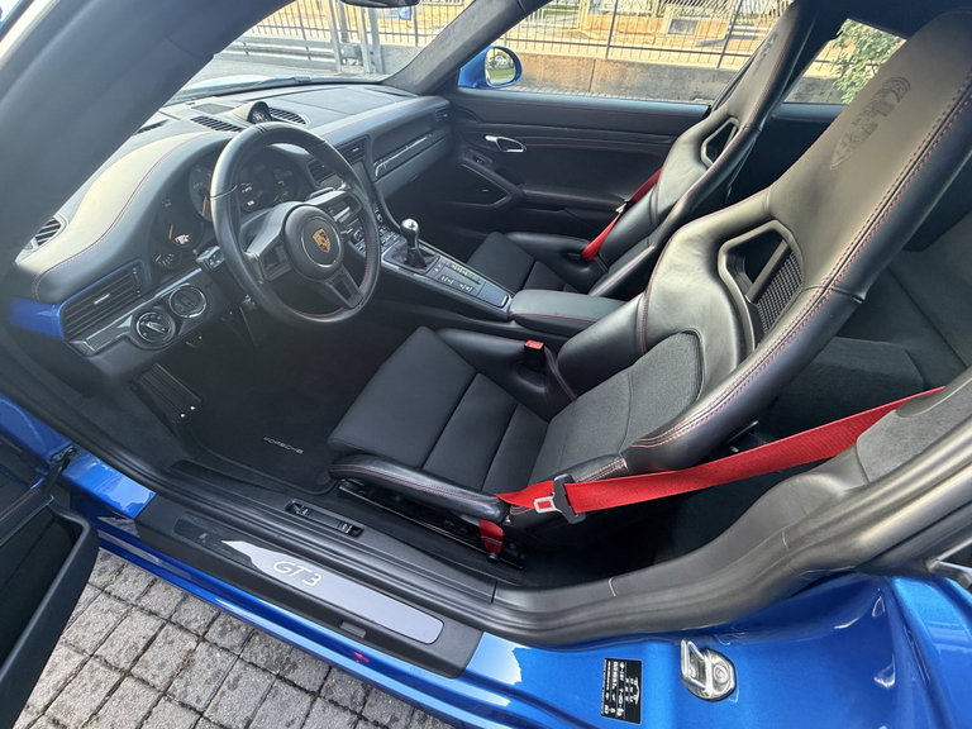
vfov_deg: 85.7
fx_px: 393
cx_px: 486
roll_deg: -2.5
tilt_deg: -43.8
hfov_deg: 102.1
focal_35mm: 14
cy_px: 364
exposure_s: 1/60
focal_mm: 2.22
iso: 400
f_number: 2.2
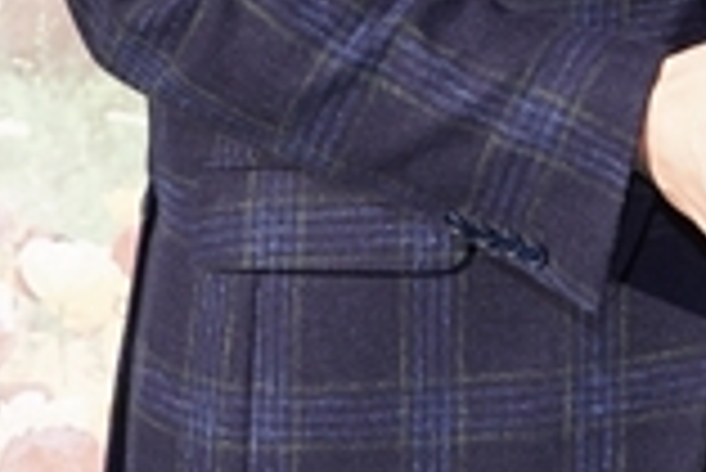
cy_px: -474
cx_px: 1160
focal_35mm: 163
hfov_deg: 11.9
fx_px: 3199
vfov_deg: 8.0
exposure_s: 1/250
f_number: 13
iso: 400
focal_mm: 32
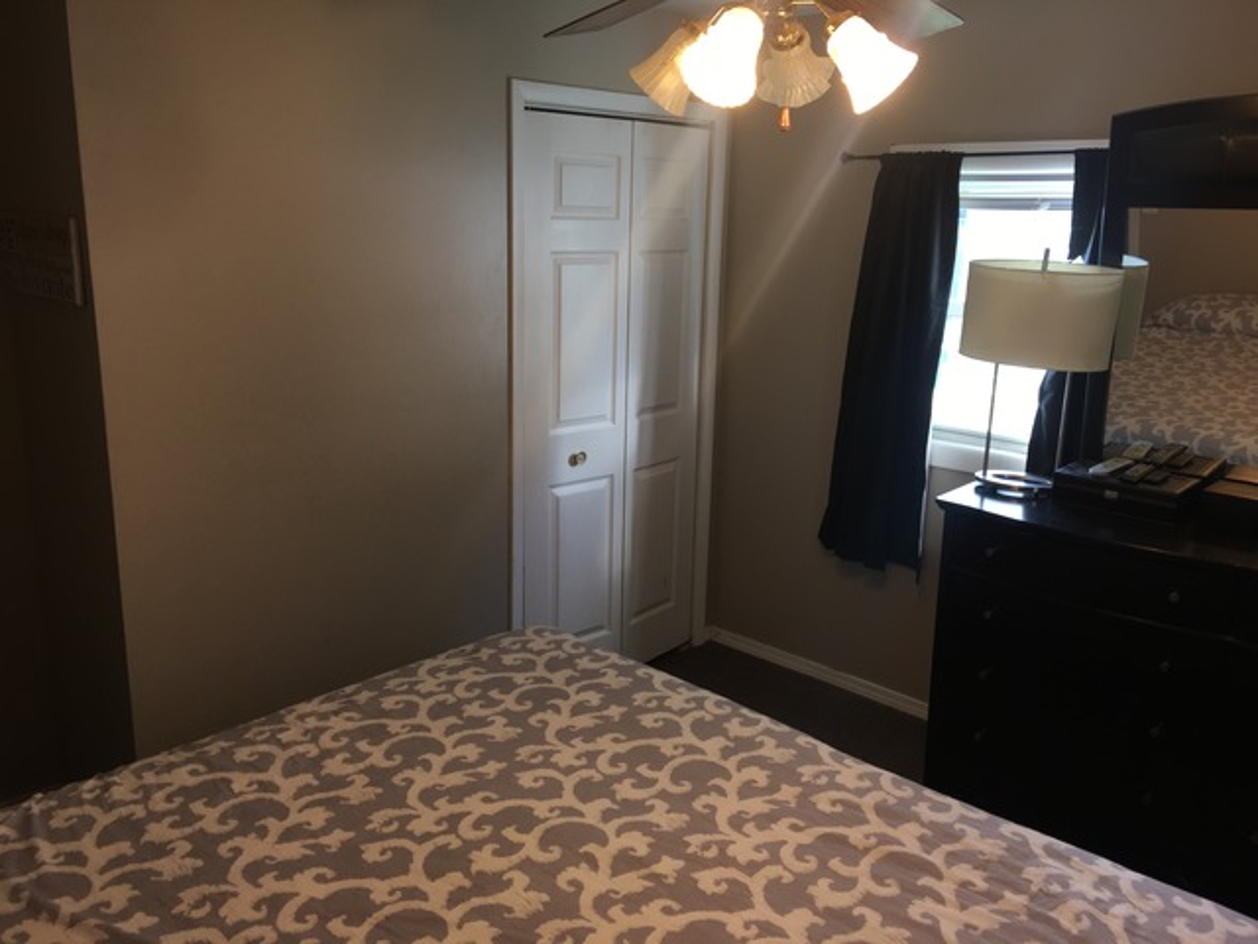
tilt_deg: -15.1
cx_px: 629
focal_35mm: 29
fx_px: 1054
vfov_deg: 48.2
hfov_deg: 61.7
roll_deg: -1.5
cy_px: 472
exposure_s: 1/30
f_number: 2.2
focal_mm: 4.15
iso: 40
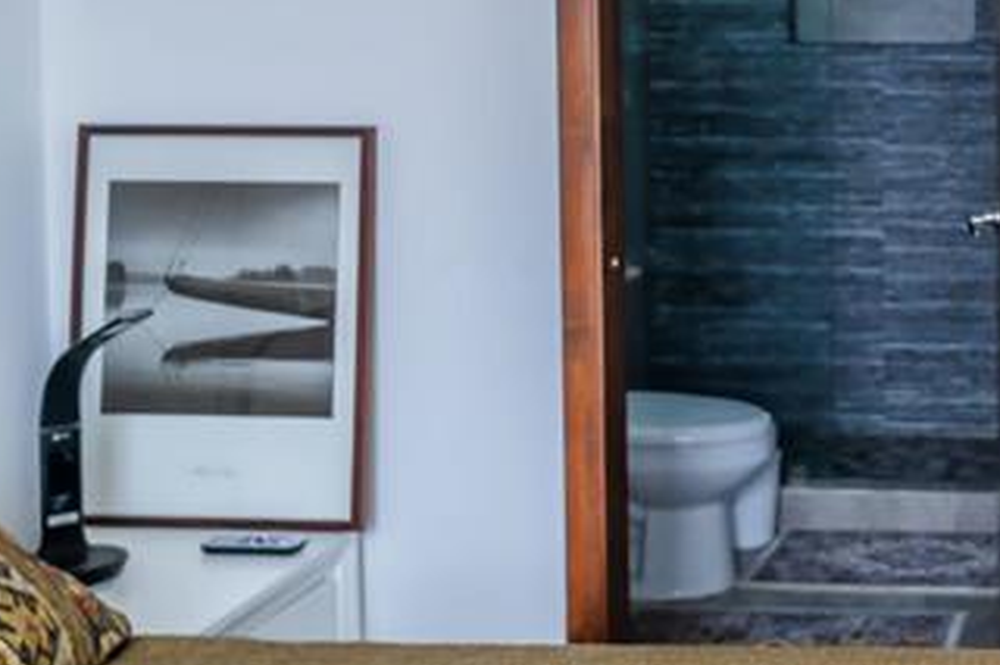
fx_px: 1777
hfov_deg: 28.5
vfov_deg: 20.8
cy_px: 81
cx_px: 1100
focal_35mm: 64
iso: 320
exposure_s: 1/200
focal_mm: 20
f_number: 4
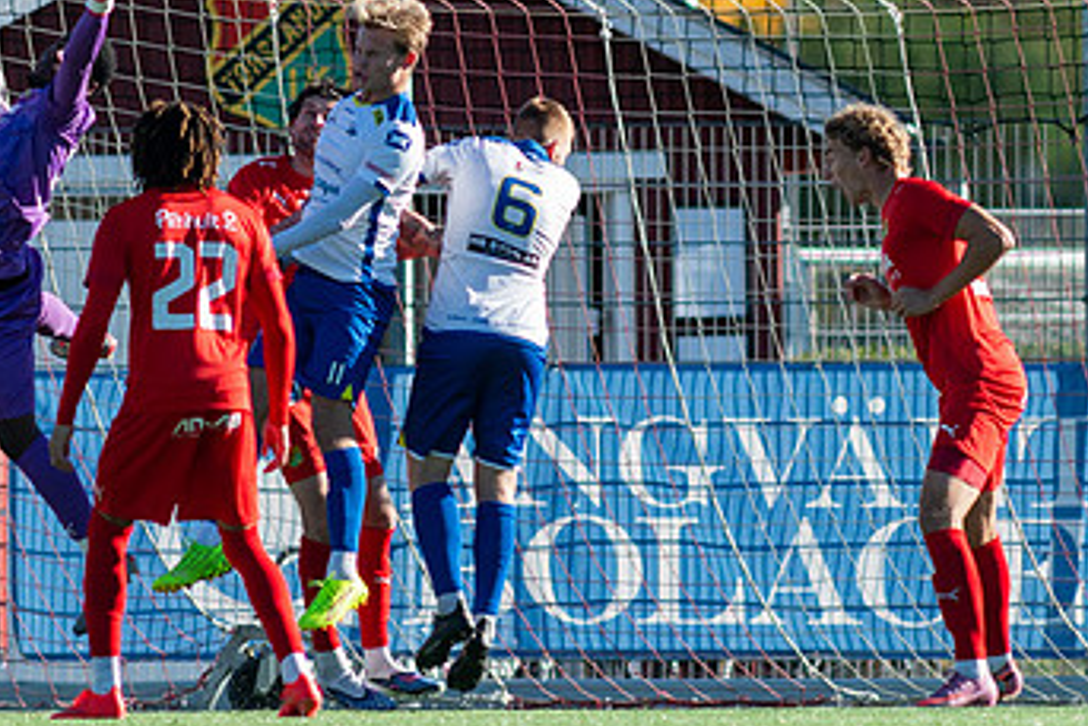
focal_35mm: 1065
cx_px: 431
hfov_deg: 1.9
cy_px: 347
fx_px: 32199
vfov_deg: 1.3
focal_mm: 300
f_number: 3.2
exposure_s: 1/2000
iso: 180
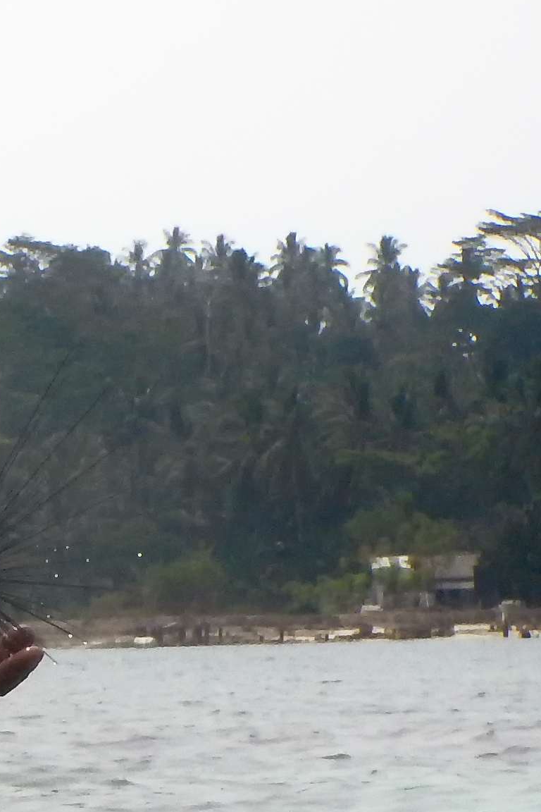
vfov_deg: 8.8
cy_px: 726
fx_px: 5252
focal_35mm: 233
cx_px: -270
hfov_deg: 5.8
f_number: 8.8
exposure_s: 1/640
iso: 125
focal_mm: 10.1
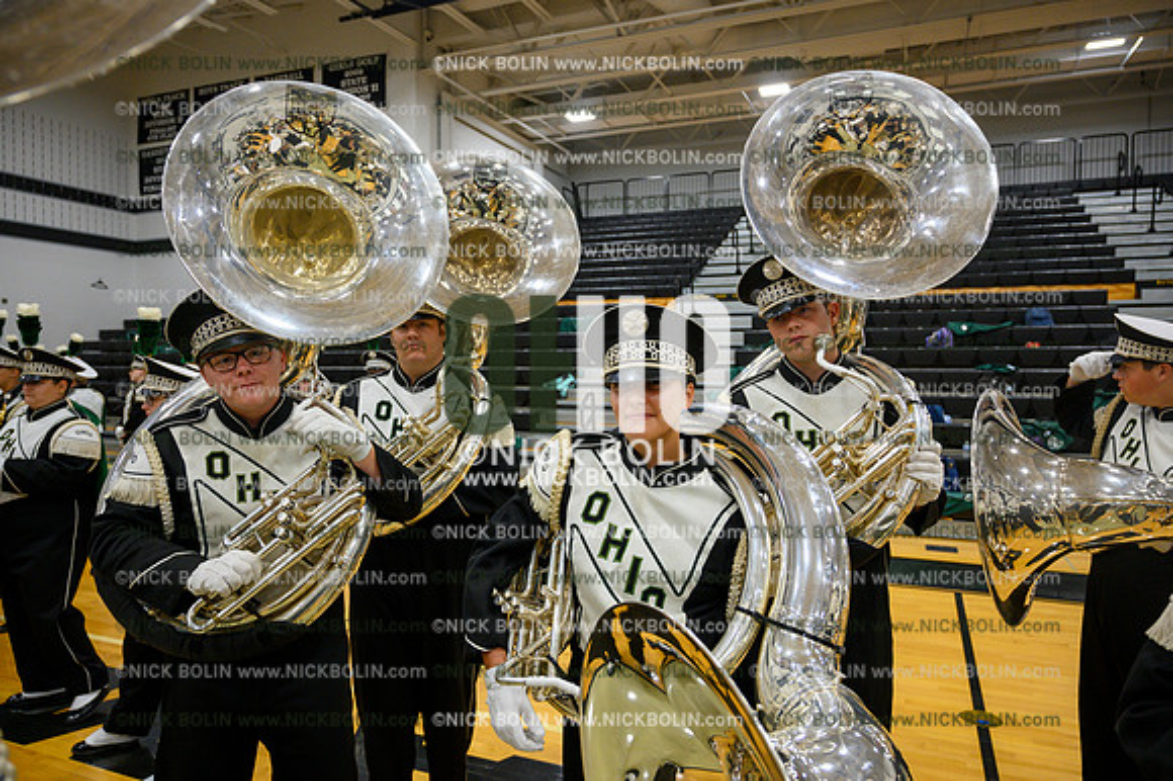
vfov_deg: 53.1
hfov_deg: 73.8
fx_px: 782
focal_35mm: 24
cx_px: 586
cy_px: 390
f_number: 4
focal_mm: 24
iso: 1250
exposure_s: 1/250
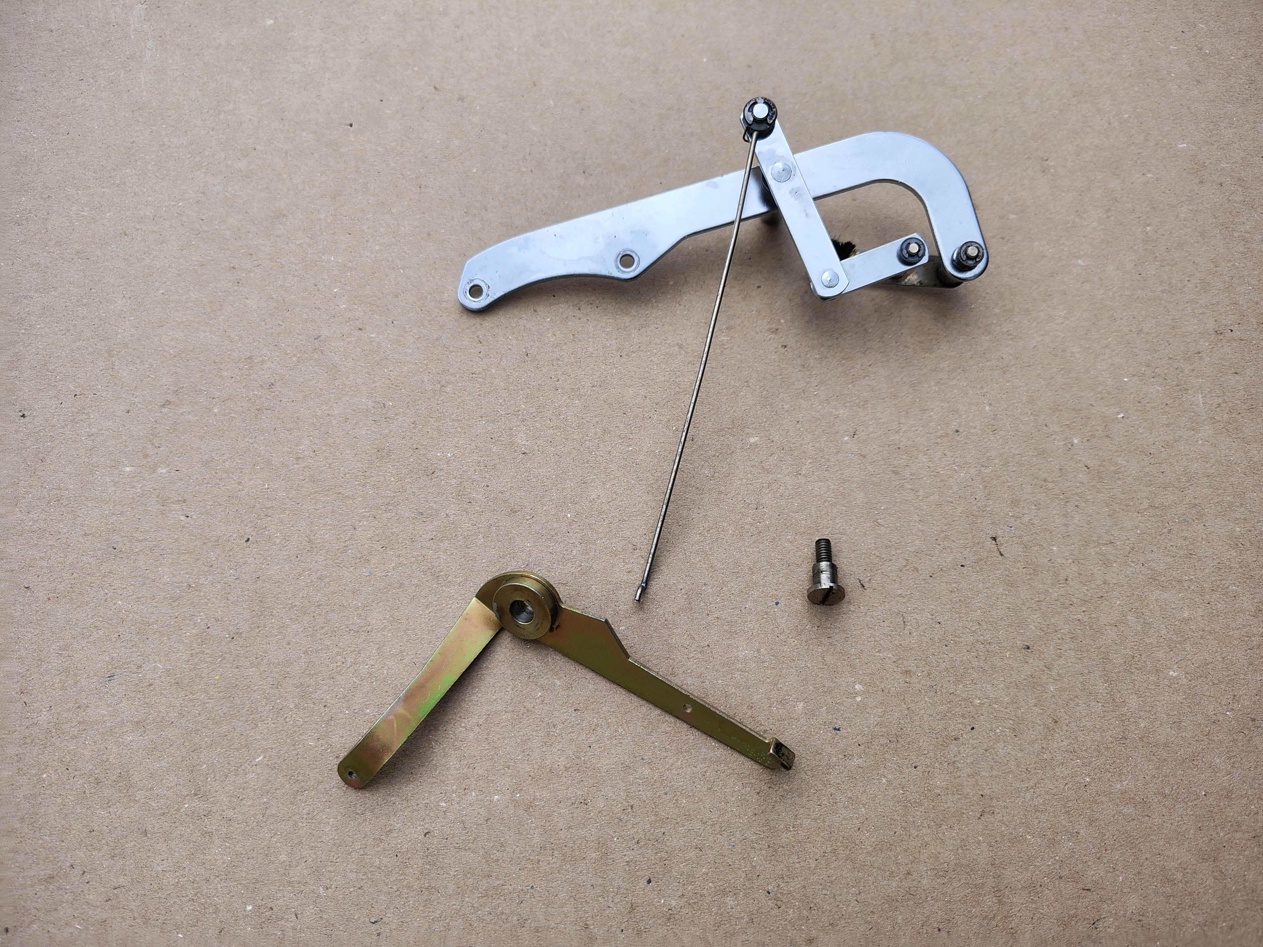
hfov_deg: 71.6
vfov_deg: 56.8
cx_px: 632
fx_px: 876
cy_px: 474
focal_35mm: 24
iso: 100
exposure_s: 1/685
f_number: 1.8
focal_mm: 5.56
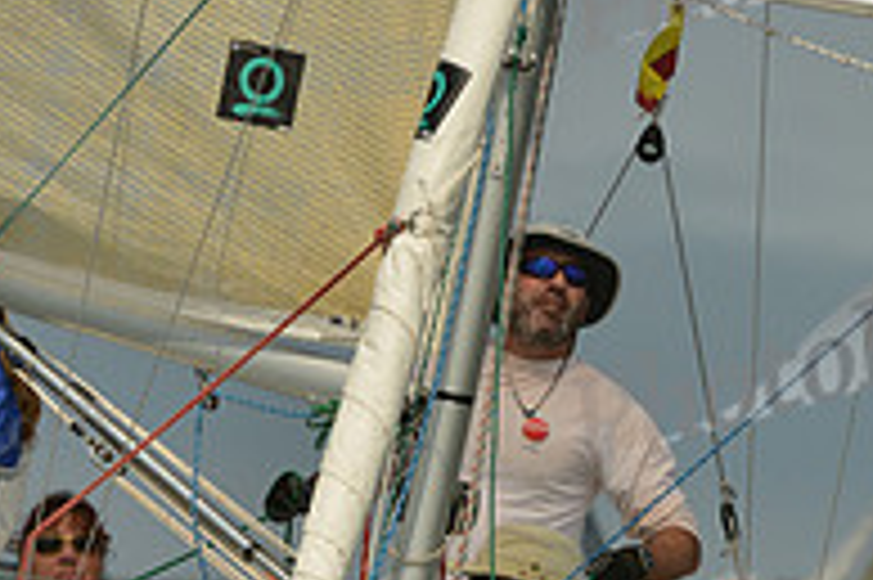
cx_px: 342
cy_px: 645
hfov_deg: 2.0
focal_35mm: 1017
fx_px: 24641
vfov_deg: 1.3
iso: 400
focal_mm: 340
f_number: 10
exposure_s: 1/1250
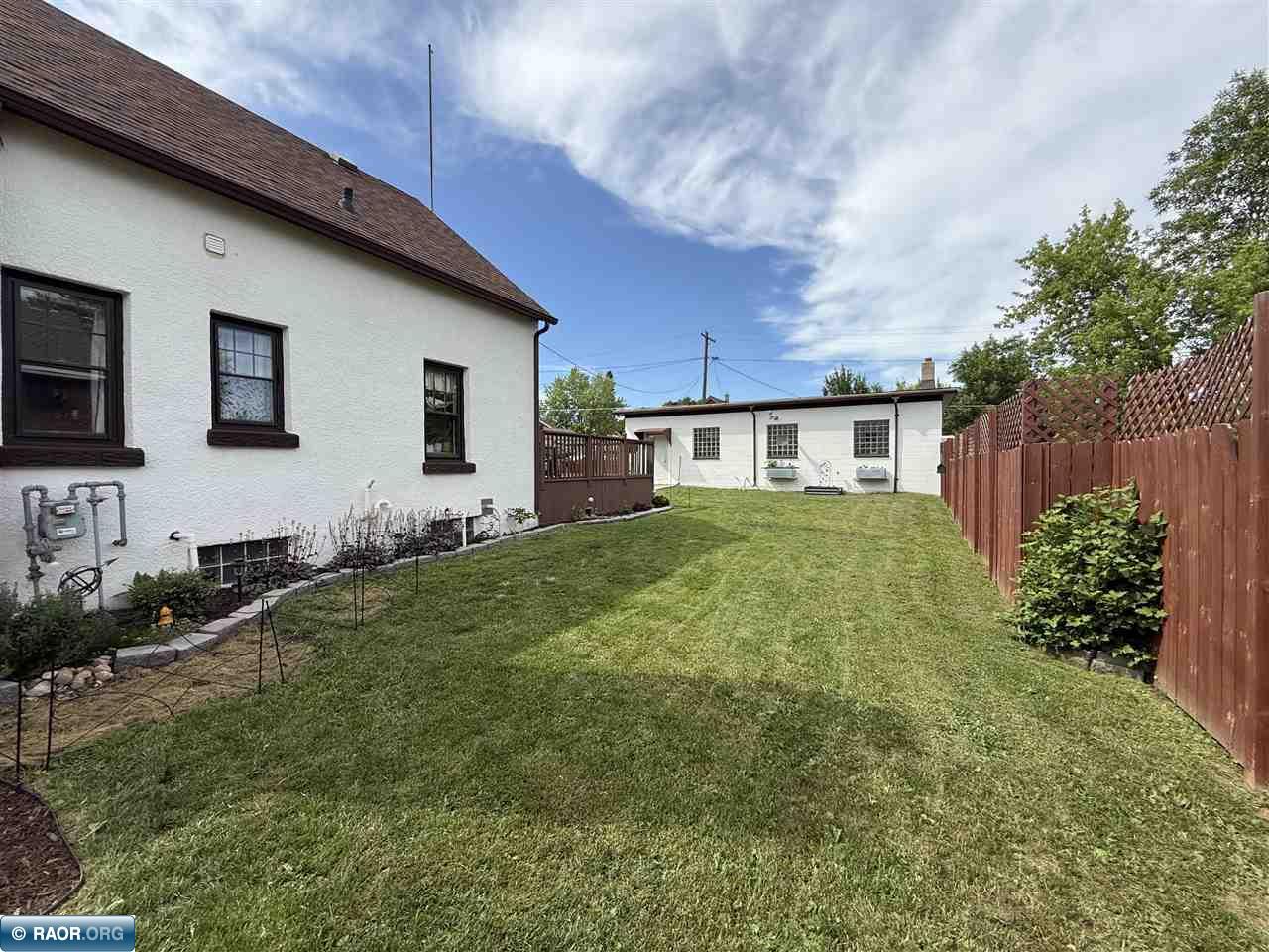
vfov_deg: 85.7
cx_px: 634
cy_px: 476
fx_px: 513
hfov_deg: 102.1
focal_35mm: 14
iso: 50
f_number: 2.2
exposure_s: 1/1534
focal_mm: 2.22
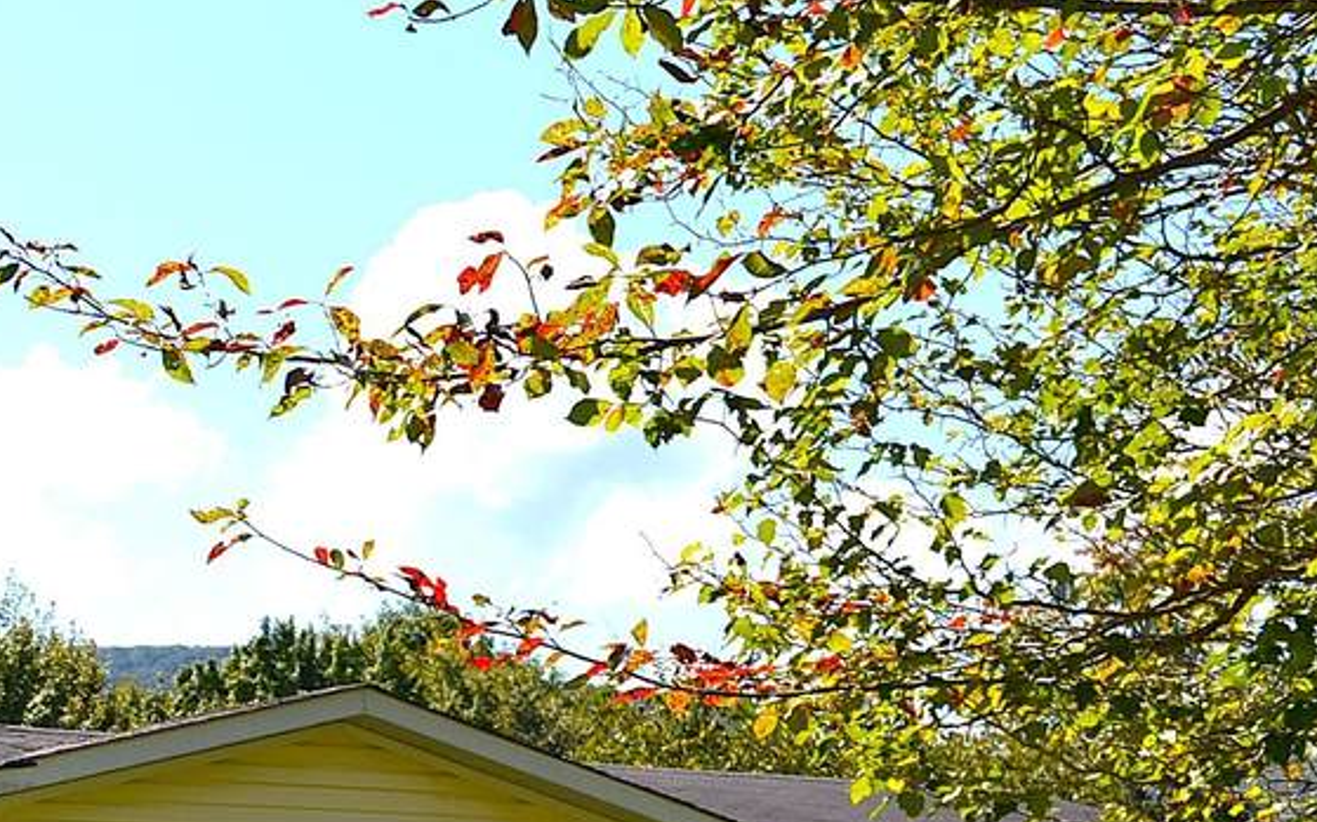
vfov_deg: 12.3
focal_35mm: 105
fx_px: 3768
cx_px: -167
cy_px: 884
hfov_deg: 19.0
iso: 100
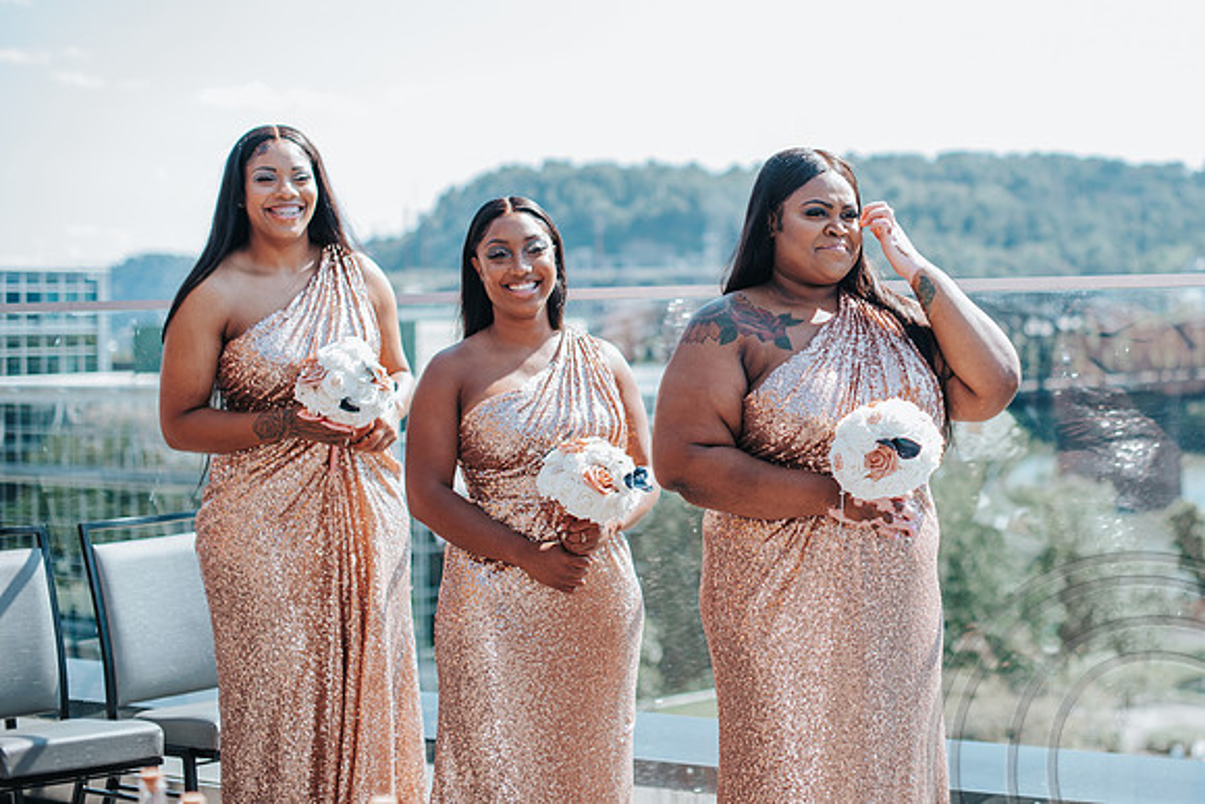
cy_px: 290
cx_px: 771
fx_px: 2142
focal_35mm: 64
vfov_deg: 21.2
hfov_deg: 31.2
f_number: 2.5
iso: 64
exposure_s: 1/640
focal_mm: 50
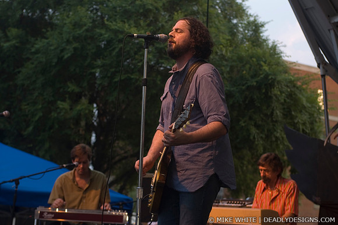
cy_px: 112
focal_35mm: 87
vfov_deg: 15.7
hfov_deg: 23.4
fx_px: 816
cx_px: 169
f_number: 4
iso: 200
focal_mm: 58
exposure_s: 1/125
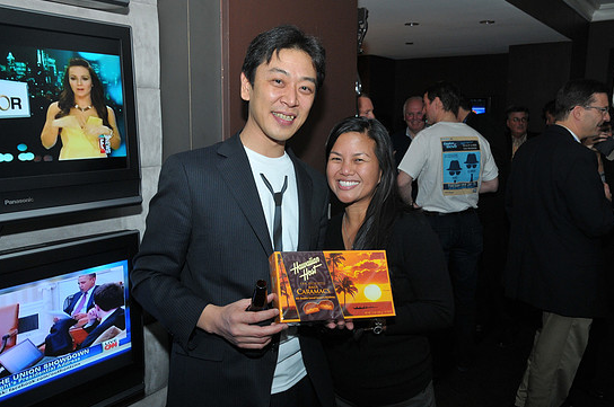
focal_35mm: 32
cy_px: 199
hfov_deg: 58.8
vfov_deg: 41.0
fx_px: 545
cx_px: 307
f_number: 5.6
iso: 500
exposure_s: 1/50
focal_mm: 20
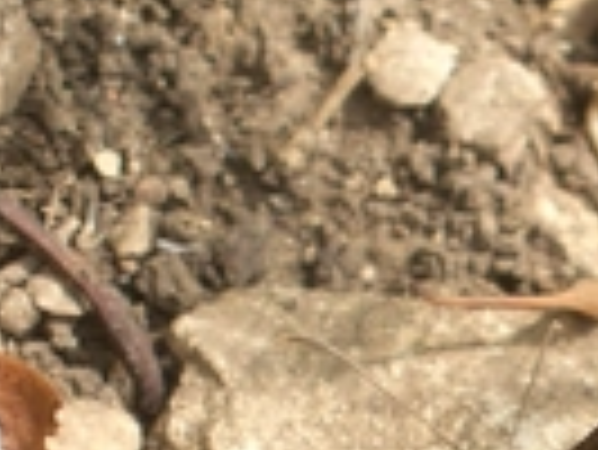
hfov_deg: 3.1
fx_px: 10997
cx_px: 710
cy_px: 603
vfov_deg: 2.3
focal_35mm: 636
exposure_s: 1/250
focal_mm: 28.4
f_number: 4.3
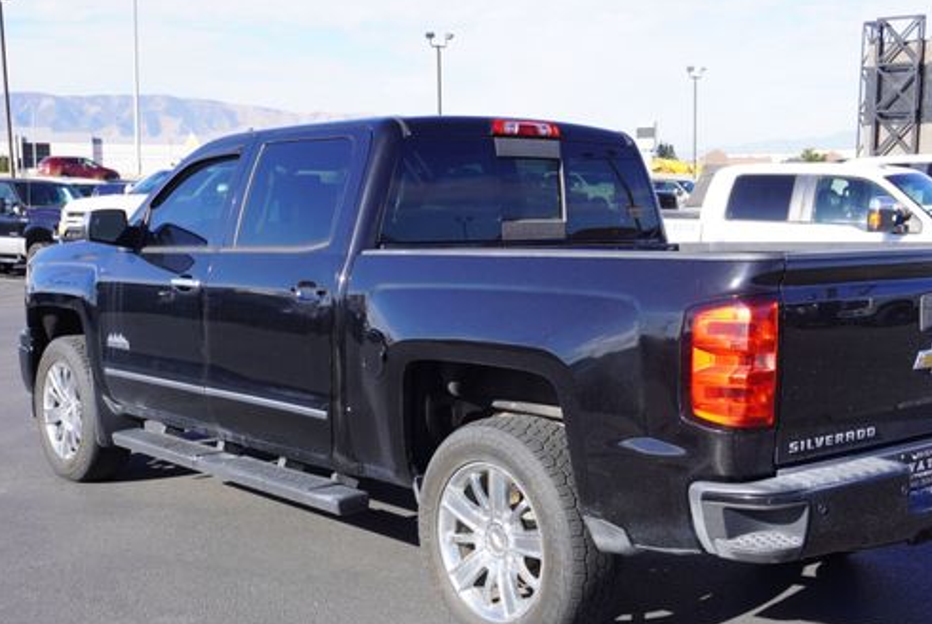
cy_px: 398
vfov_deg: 28.6
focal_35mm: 47
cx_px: 512
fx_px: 1218
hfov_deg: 41.8
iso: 100
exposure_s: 1/160
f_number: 6.3
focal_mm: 24
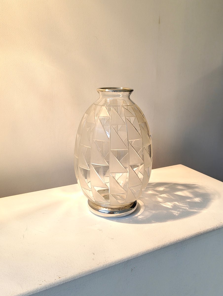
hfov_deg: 41.9
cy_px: 148
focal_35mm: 34
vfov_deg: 53.9
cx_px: 112
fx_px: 291
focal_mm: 5.56
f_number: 1.88
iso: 130
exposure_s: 1/100
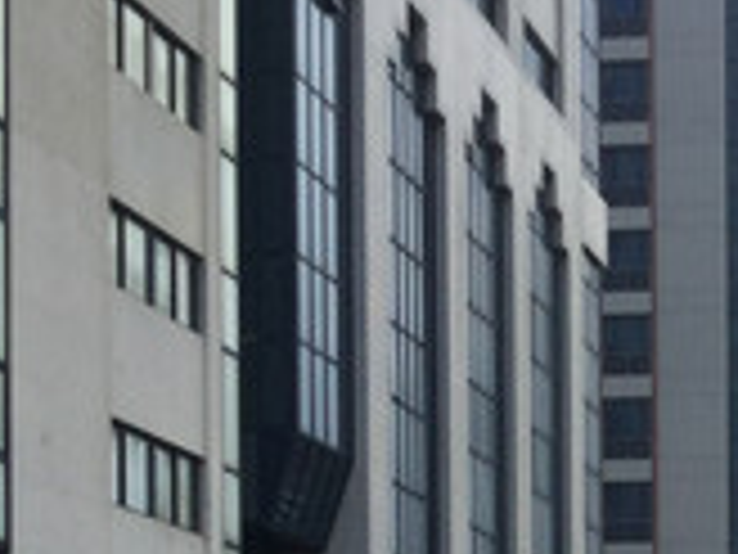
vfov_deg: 11.7
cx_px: 904
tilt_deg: +0.9
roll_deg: -1.4
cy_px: 856
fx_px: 2580
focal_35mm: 121
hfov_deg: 15.6
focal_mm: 3.3
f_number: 2.4
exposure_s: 1/747
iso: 25
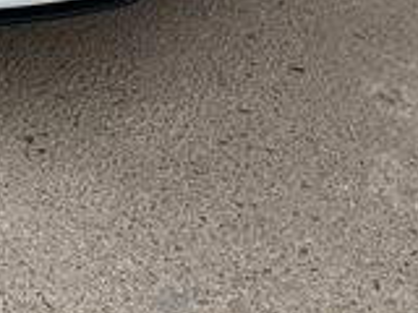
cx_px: -246
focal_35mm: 98
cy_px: -306
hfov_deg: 17.6
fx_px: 1183
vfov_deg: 13.1
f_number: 1.78
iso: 80
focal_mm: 6.86
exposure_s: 1/121
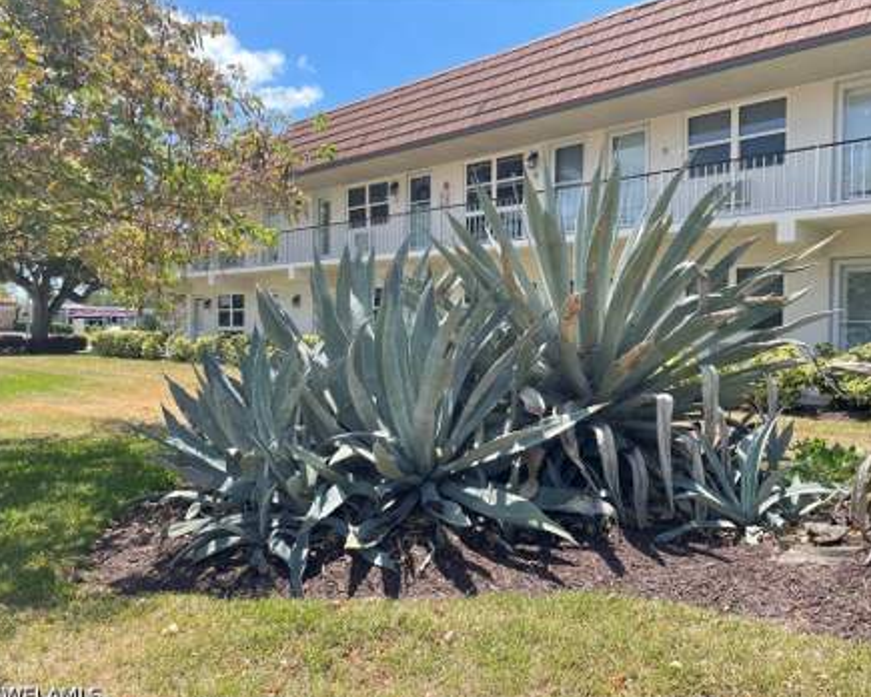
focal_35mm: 28
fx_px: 722
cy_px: 351
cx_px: 465
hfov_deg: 62.2
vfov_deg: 51.5
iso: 32
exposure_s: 1/988
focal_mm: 4.2
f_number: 1.6
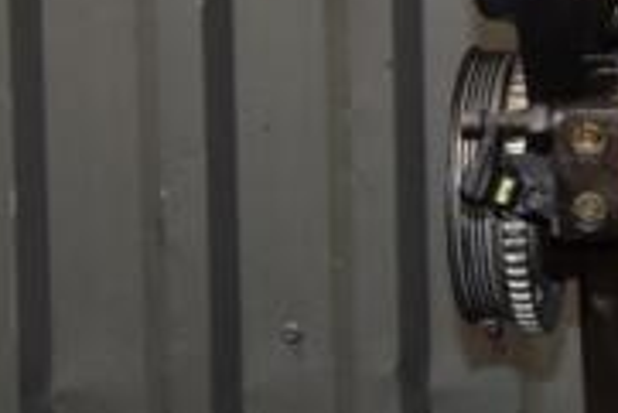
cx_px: 802
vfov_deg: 8.6
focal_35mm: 159
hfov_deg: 12.5
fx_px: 2732
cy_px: -27
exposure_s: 1/60
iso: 800
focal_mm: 32
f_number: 5
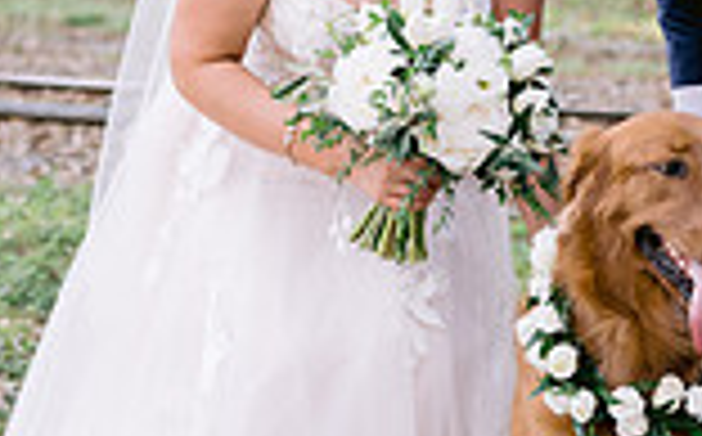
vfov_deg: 8.8
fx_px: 2808
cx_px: 482
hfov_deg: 14.2
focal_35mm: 147
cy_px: 9
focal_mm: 50
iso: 400
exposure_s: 1/320
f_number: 2.8
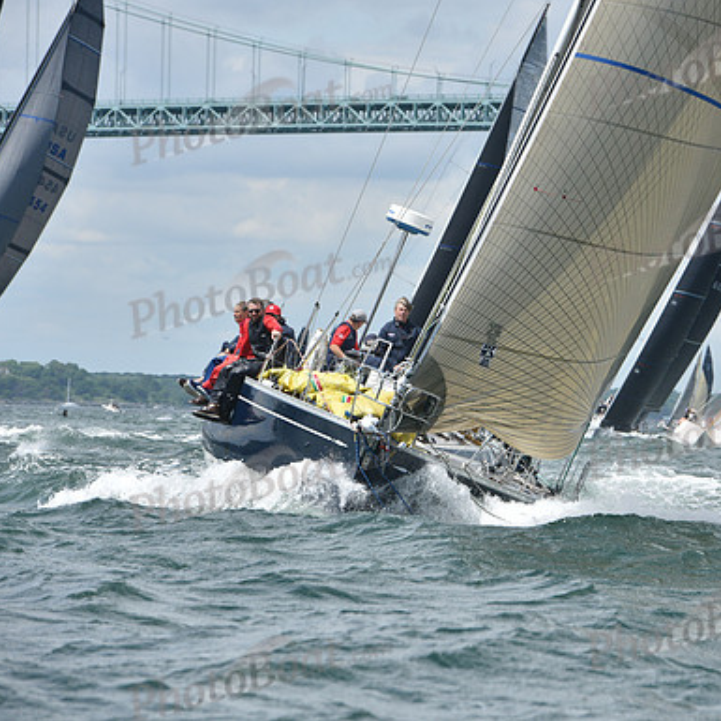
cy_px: 360
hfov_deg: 7.4
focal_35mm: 237
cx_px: 491
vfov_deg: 7.4
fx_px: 5585
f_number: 8
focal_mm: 185
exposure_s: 1/1000
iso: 250
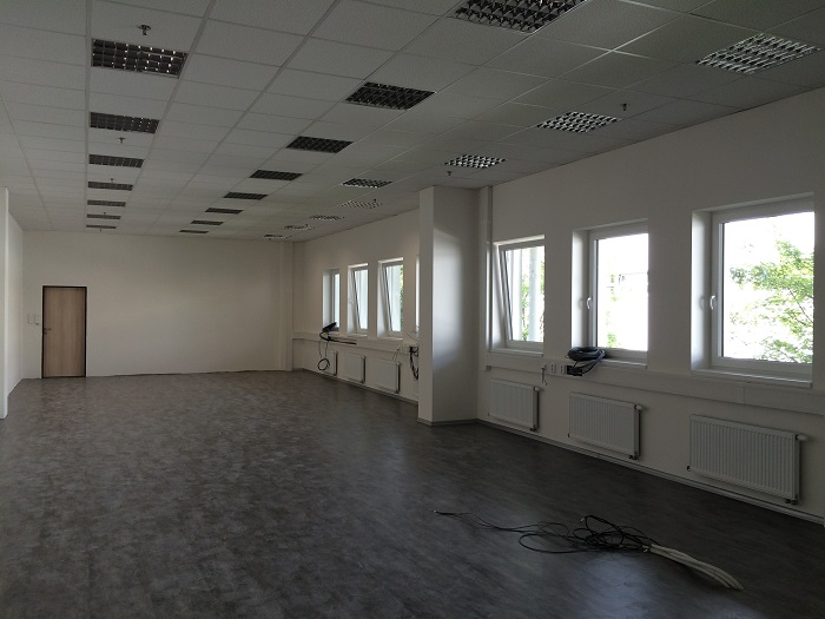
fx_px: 691
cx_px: 412
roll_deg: +0.2
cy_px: 310
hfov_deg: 61.7
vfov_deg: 48.2
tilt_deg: -0.3
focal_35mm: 29
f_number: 2.2
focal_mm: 4.15
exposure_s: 1/120
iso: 40
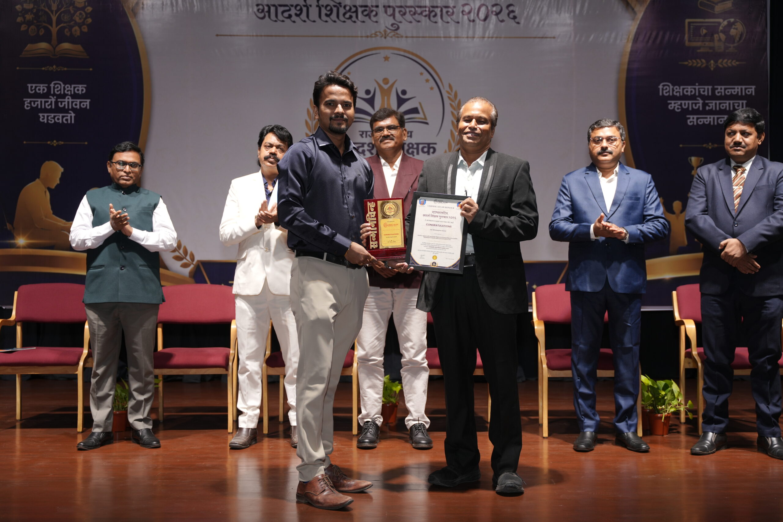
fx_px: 955
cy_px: 261
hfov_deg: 44.6
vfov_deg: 30.6
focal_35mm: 44
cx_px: 392
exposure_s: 1/100
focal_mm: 43.9
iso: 320
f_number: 2.8
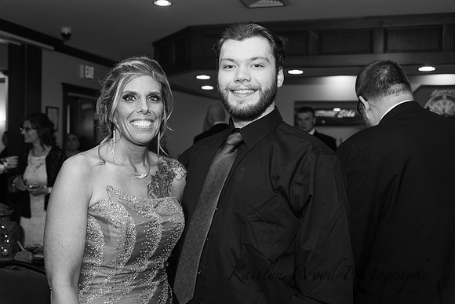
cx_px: 228
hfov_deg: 50.7
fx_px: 480
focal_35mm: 38
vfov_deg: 35.1
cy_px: 152
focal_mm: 38
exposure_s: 1/200
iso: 800
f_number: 4
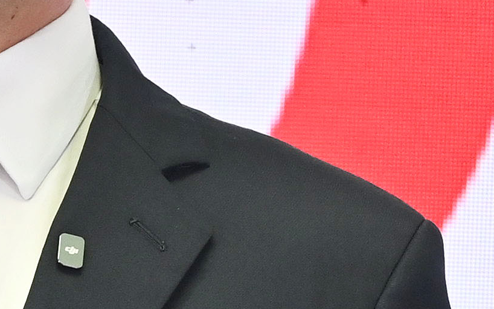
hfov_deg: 2.9
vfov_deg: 1.8
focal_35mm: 736
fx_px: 9907
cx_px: -23
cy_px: 132
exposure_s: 1/200
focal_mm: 100
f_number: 5
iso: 1600
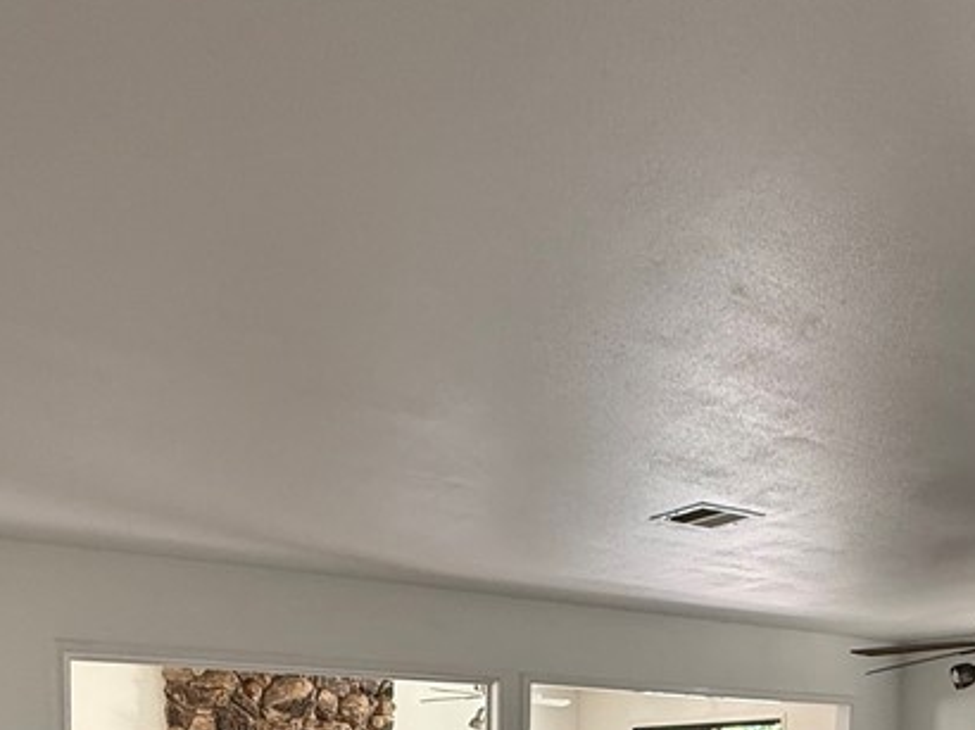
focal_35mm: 35
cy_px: 839
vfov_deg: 34.1
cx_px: 549
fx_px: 985
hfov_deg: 52.5
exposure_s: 1/81
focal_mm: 2.22
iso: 320
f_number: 2.2
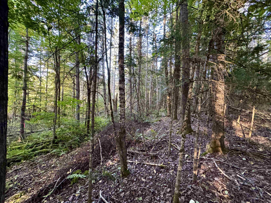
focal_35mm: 14
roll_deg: -2.0
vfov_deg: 85.7
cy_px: 102
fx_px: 110
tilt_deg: -0.1
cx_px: 136
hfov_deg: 102.1
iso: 640
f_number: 2.2
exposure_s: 1/60
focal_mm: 2.22
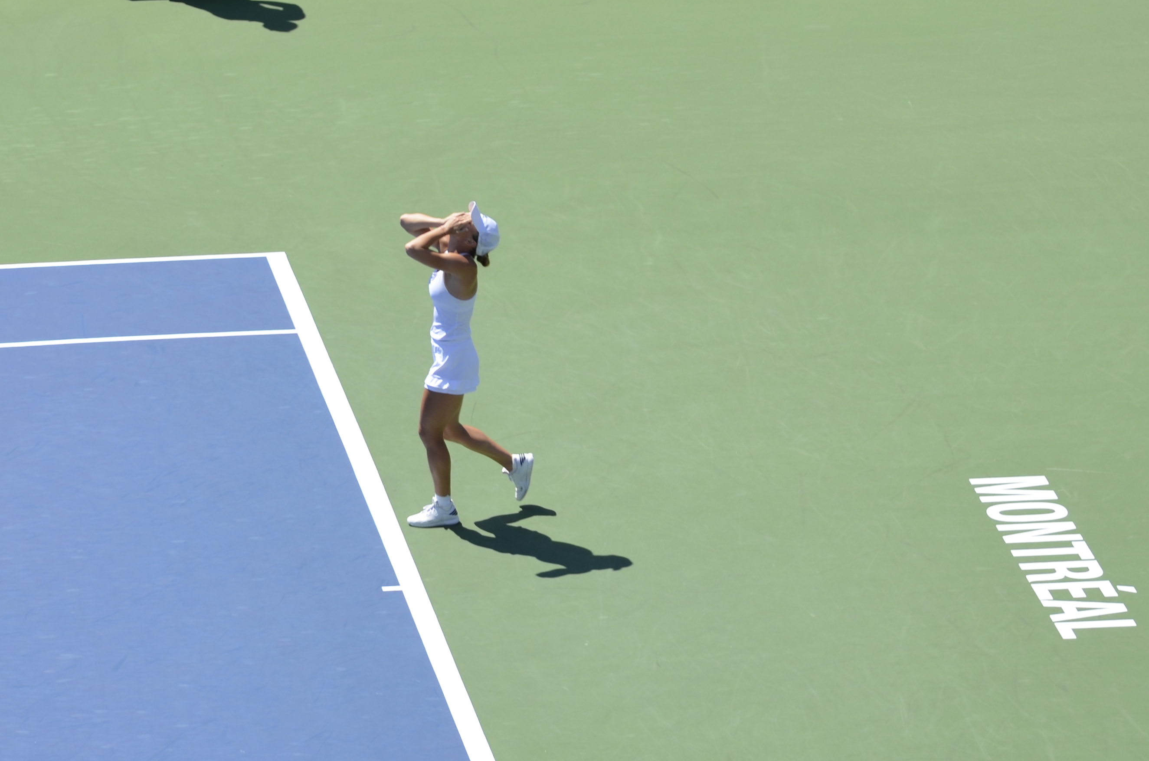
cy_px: 184
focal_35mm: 307
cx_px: 451
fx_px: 9777
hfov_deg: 6.7
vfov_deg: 4.5
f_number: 5.6
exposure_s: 1/500
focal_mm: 110
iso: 100
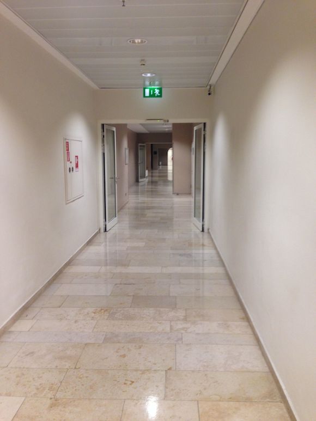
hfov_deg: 43.0
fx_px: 402
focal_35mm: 33
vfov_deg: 55.3
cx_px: 158
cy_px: 210
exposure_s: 1/20
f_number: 2.4
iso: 100
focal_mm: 4.12
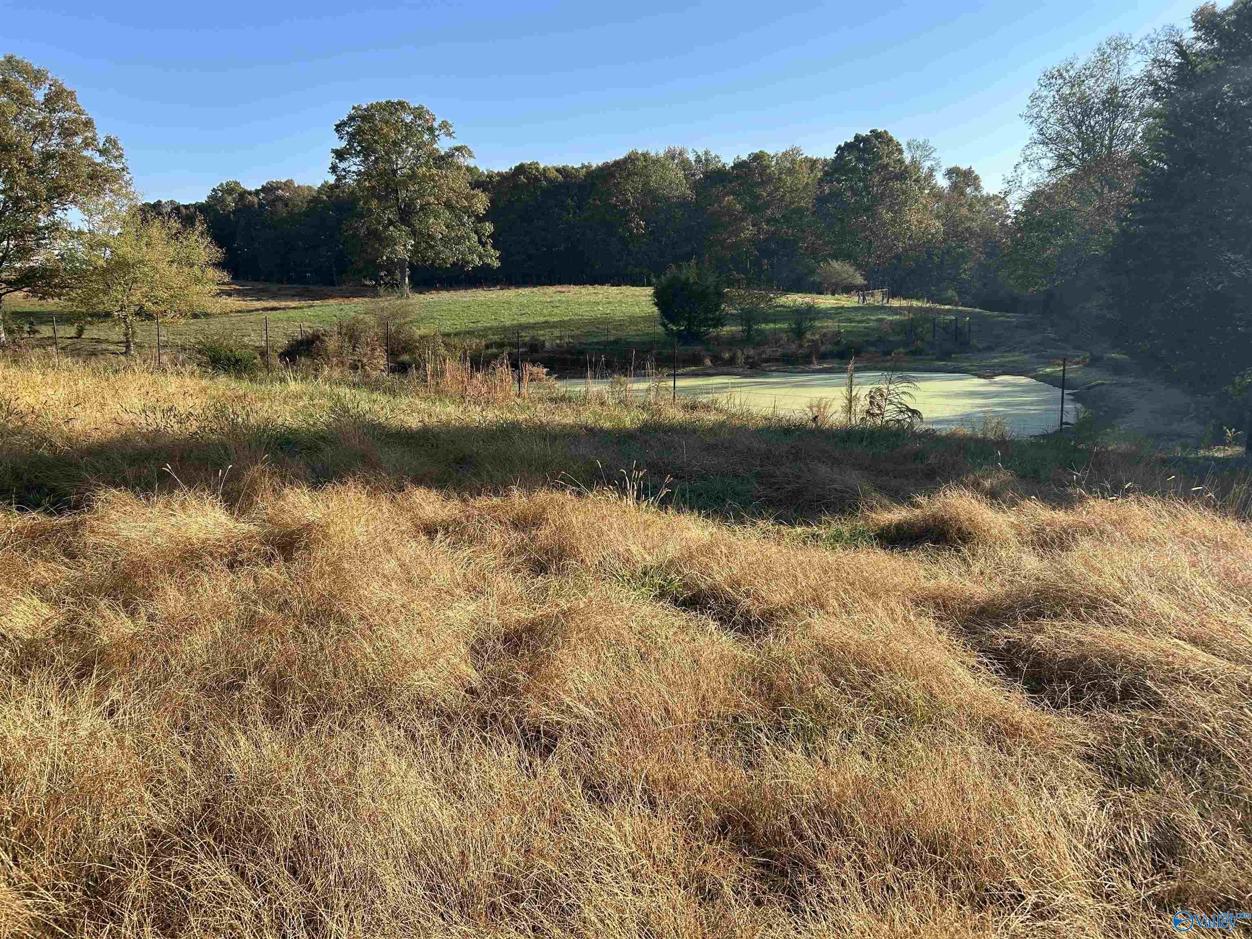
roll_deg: +2.3
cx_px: 626
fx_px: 940
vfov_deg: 53.1
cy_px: 470
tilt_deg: -9.3
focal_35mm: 26
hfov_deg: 67.3
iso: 50
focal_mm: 5.7
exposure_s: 1/1808
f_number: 1.5
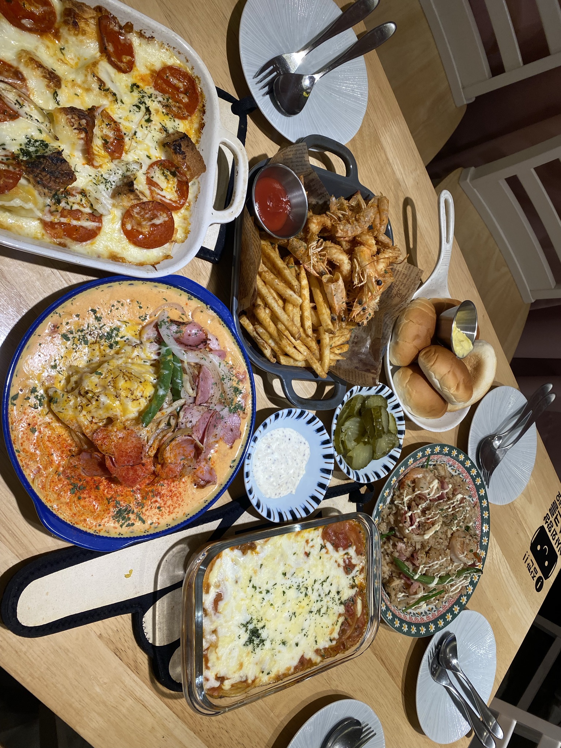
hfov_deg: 53.1
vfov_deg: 67.3
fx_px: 562
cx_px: 280
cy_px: 374
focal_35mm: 26
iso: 64
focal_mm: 4.25
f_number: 1.8
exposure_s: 1/120
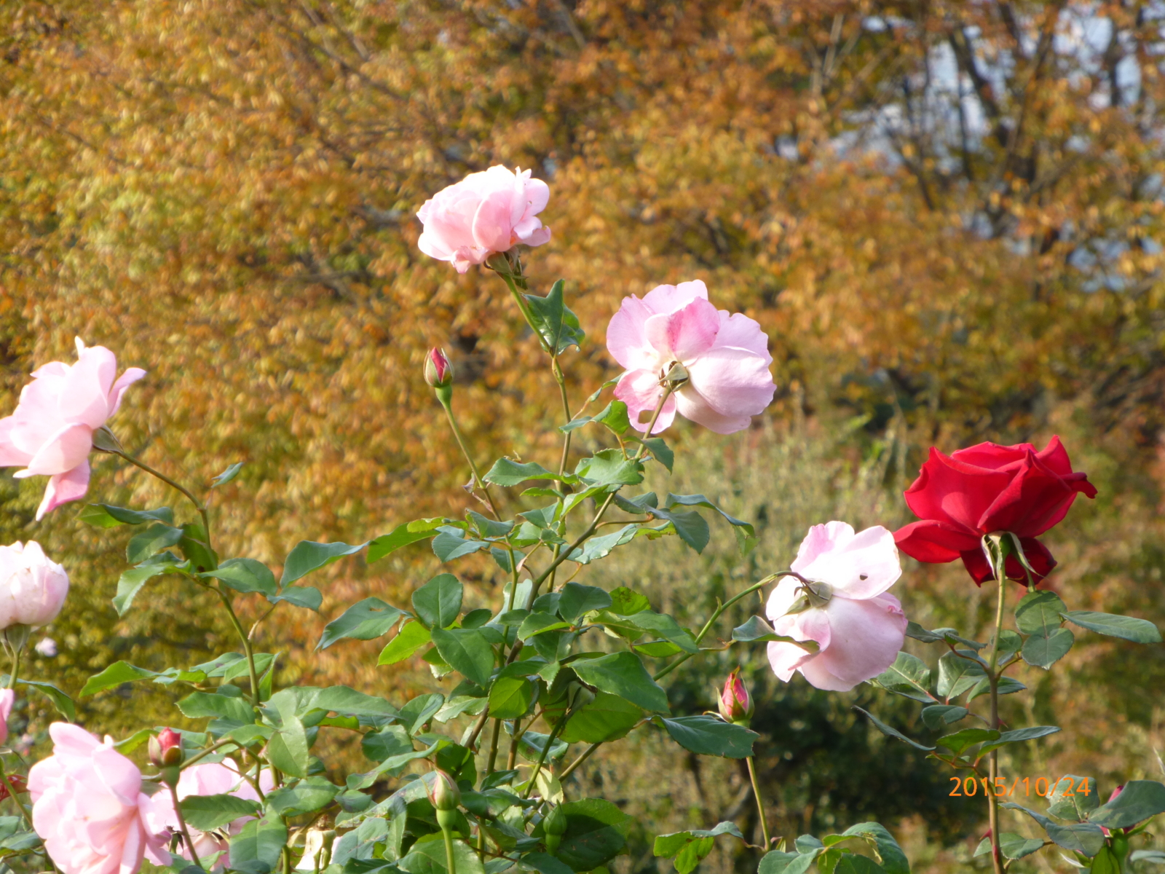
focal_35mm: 214
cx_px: 582
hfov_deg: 9.2
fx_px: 7202
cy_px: 437
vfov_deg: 6.9
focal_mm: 38.2
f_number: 5.6
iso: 100
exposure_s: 1/125
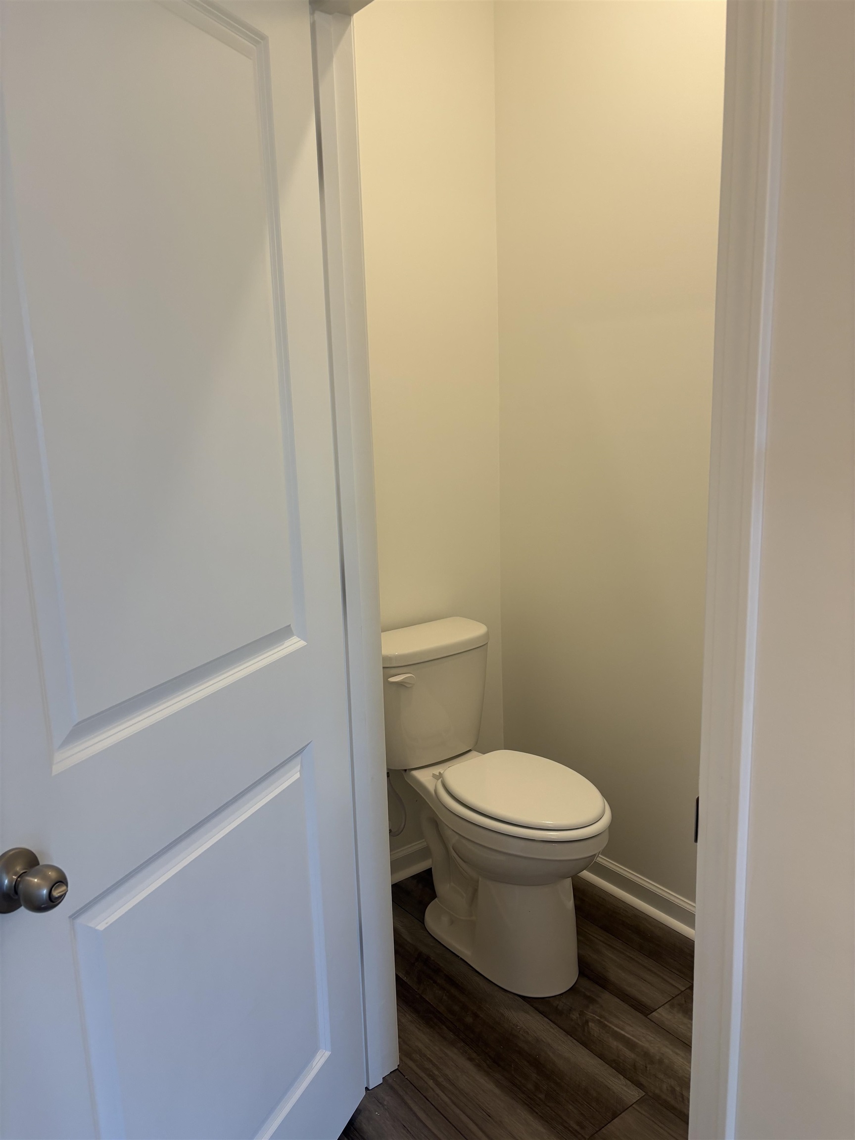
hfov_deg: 53.1
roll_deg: +2.1
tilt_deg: -10.2
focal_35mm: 26
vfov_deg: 67.3
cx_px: 428
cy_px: 570
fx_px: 856
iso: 80
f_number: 1.6
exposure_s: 1/120
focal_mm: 5.96
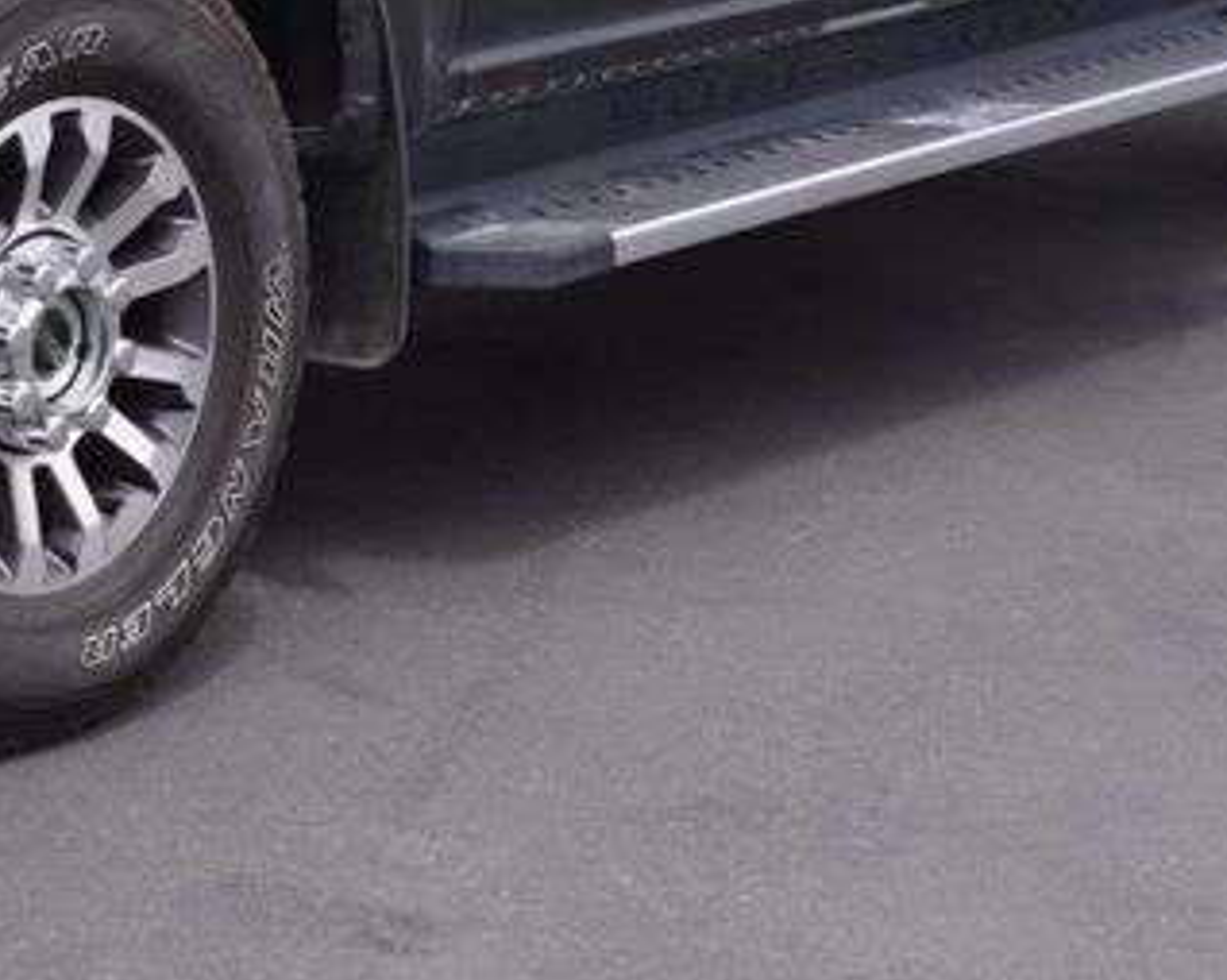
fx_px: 4609
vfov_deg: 11.9
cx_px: 50
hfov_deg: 14.9
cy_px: -166
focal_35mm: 127
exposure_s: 1/100
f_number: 9
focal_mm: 28
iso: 100
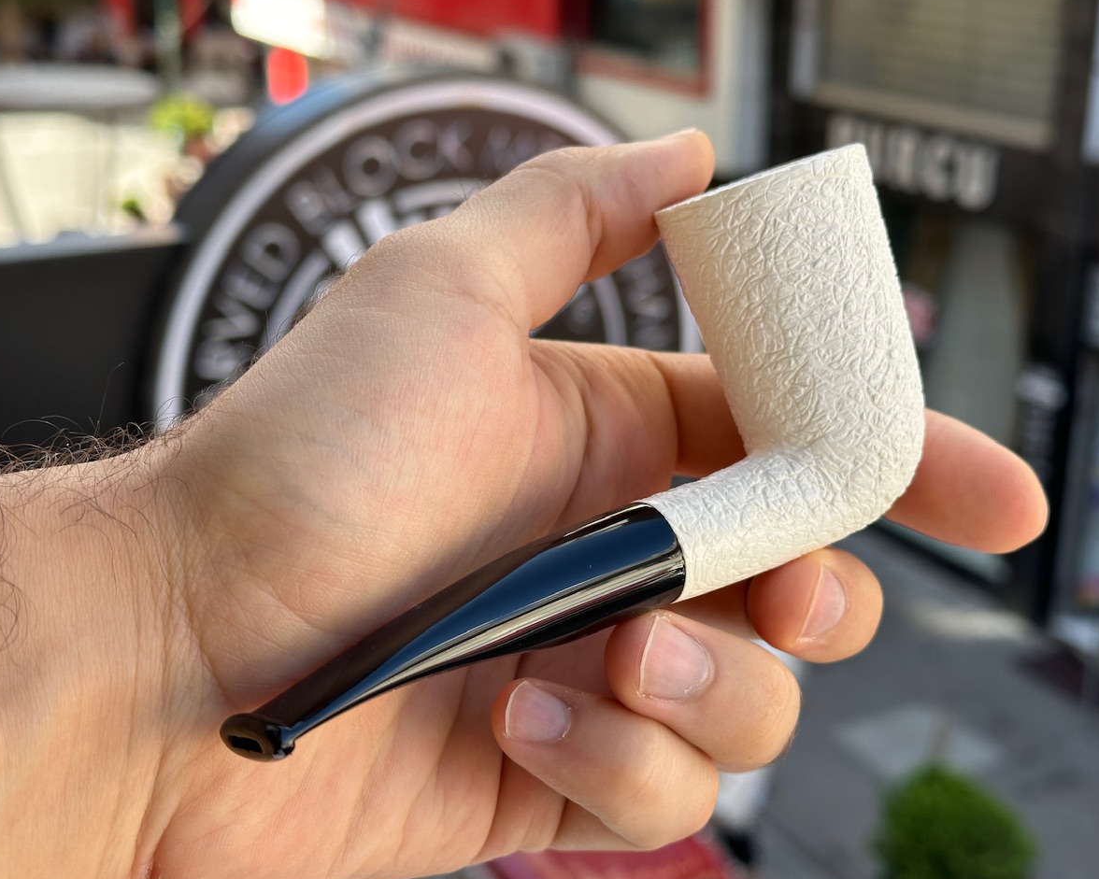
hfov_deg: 36.6
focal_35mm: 51
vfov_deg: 29.7
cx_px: 571
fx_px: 1659
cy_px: 438
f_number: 1.78
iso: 64
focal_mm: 6.86
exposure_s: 1/482
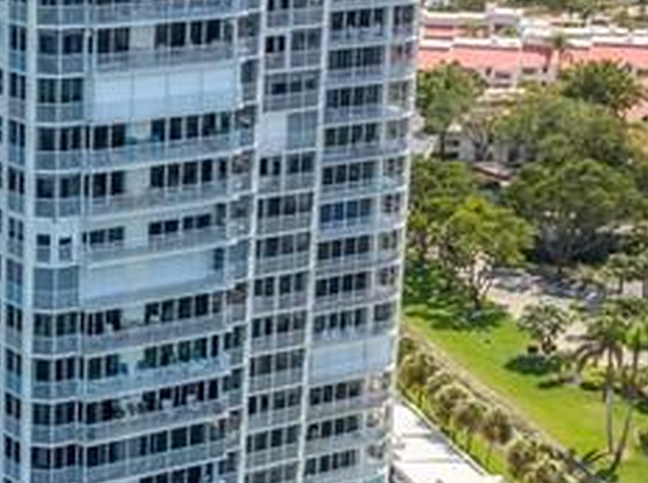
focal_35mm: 106
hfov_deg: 17.9
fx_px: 1980
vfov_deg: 13.9
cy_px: 293
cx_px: -64
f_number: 4
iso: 100
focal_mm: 12.29
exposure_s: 1/120
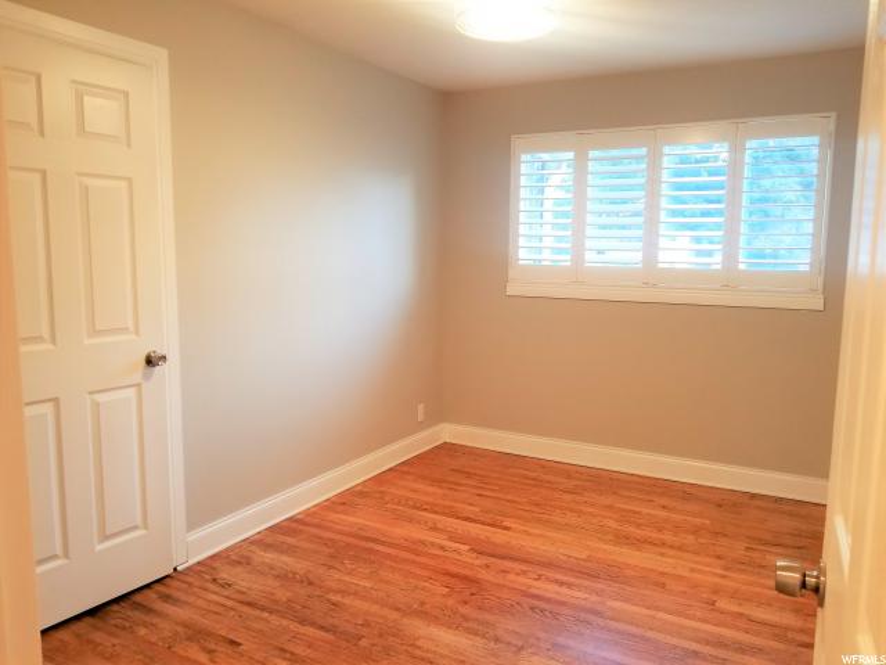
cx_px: 443
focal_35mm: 26
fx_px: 665
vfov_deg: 53.1
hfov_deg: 67.3
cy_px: 332
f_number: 1.7
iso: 160
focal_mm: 4.25
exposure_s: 1/30
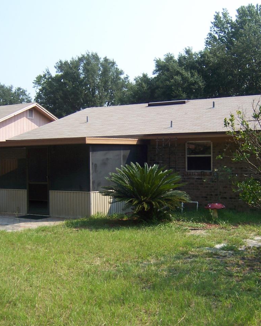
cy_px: 163
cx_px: 140
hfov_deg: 32.1
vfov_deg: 39.5
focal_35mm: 47
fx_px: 454
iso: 80
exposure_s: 1/640
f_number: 2.8
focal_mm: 6.2
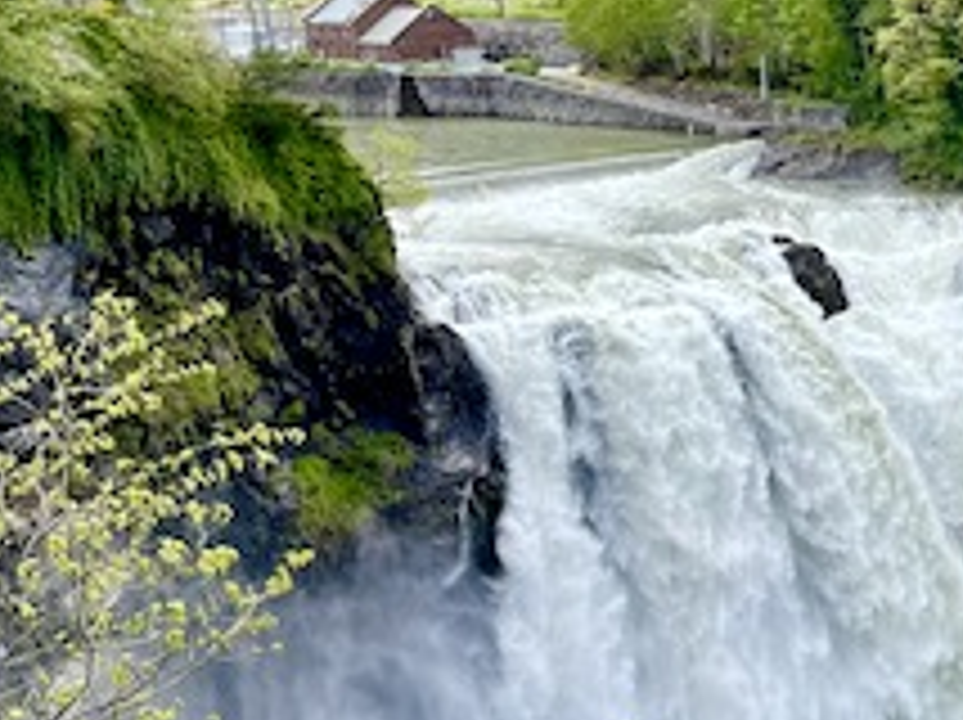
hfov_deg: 24.2
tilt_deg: -13.7
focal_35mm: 73
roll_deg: +0.7
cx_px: 1156
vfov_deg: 20.1
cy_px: 400
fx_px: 2029
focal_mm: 5.1
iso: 32
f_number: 1.6
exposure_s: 1/1439
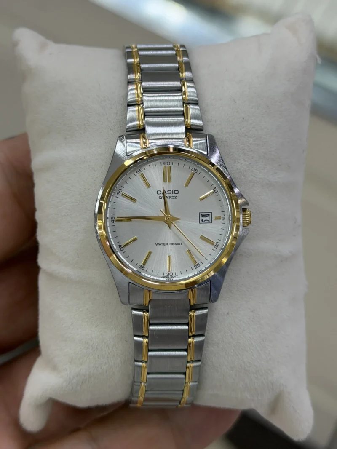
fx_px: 623
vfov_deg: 39.6
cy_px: 224
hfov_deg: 30.3
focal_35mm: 48
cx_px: 168
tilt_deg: -62.6
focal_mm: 6.76
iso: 80
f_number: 1.78
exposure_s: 1/657
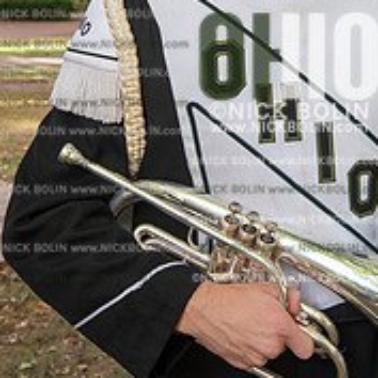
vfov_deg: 18.9
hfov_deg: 18.9
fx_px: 1124
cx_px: 288
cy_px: 73
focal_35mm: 91
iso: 500
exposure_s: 1/100
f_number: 8
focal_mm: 42
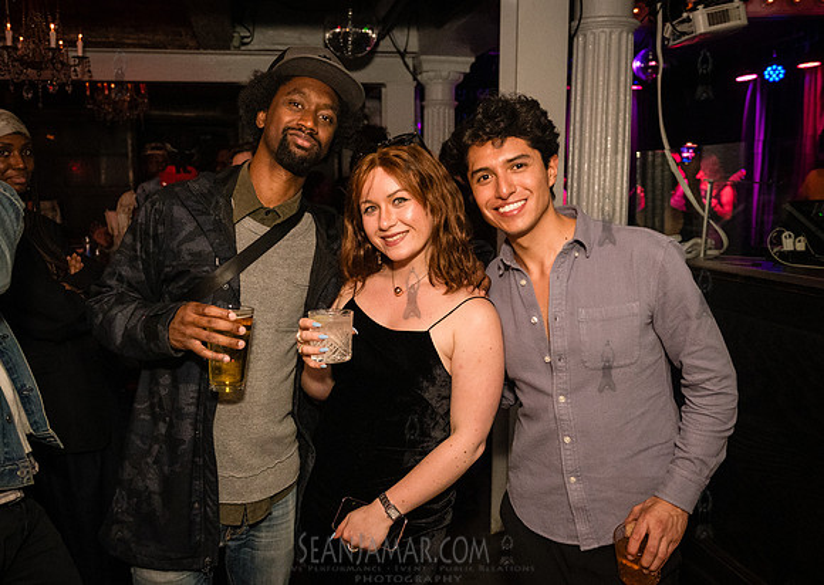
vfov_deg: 45.7
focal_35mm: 30
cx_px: 401
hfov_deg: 61.3
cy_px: 282
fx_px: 695
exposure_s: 1/320
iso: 12800
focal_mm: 27
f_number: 3.5
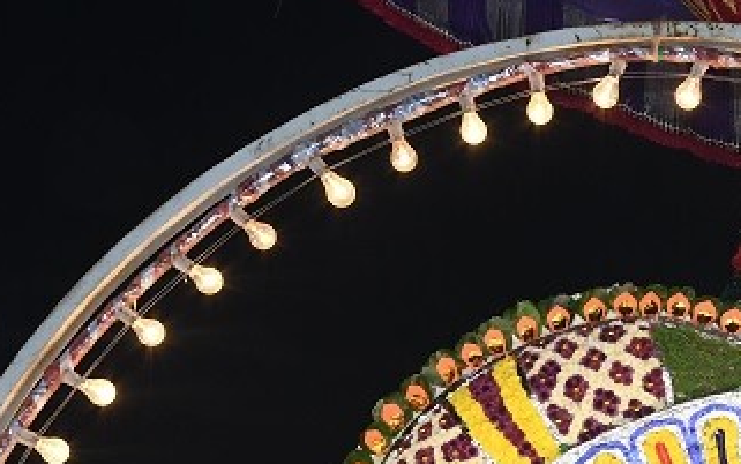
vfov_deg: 8.1
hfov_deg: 12.8
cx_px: 819
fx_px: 3233
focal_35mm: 160
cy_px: 578
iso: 1000
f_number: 8
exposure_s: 1/160
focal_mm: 42
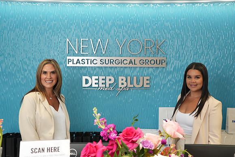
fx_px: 313
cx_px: 118
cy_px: 78
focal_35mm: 48
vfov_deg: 28.1
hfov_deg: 41.1
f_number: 5.6
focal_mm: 48
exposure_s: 1/250
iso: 1600
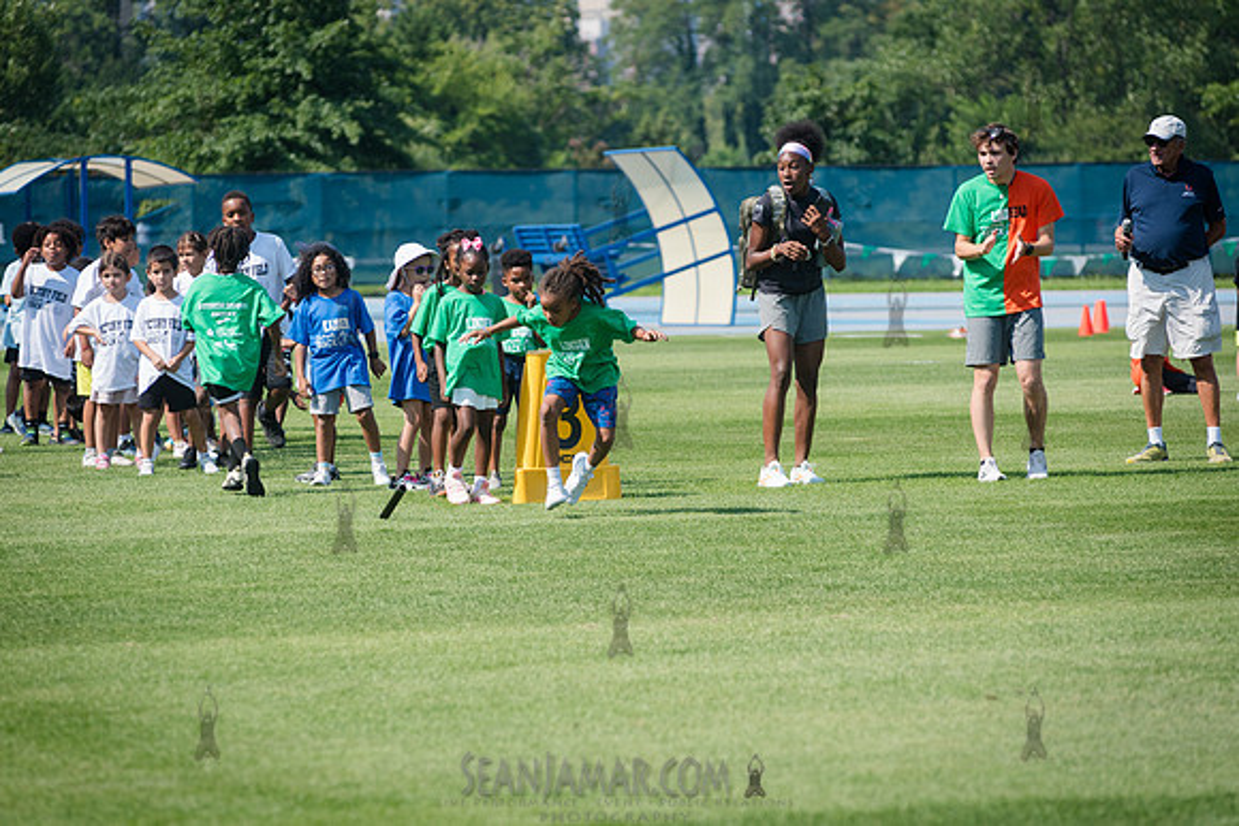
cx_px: 620
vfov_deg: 8.1
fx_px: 5852
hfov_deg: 12.1
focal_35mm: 170
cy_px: 413
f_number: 5
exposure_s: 1/2000
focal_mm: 170
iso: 400
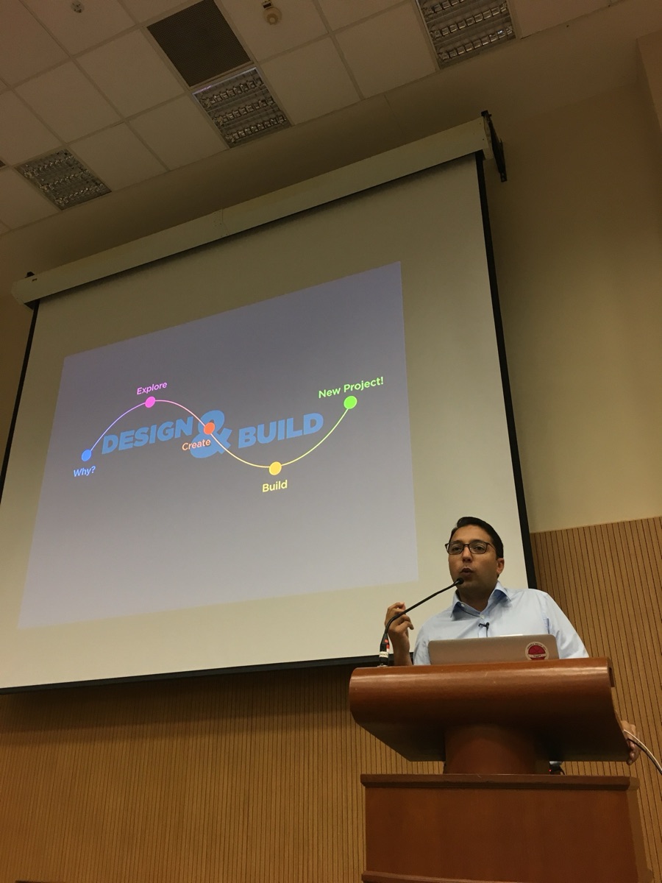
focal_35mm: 29
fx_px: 739
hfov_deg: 48.2
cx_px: 331
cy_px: 442
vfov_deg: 61.7
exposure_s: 1/33
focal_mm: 4.15
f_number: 2.2
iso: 80
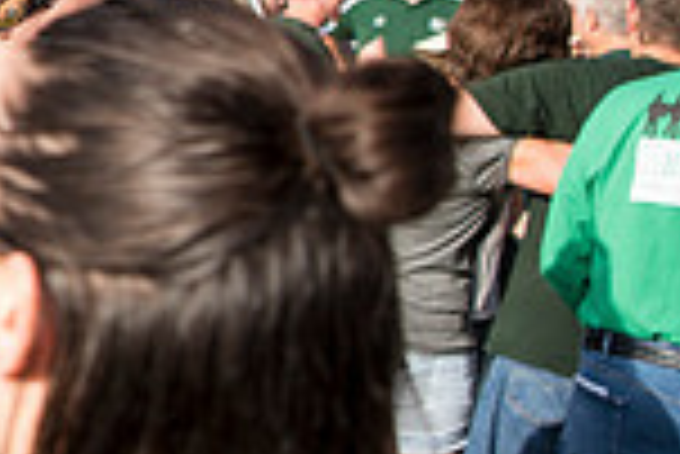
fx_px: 1739
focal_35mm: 92
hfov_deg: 18.1
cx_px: -500
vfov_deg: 14.8
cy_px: 101
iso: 250
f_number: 2.8
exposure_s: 1/2000
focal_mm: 24
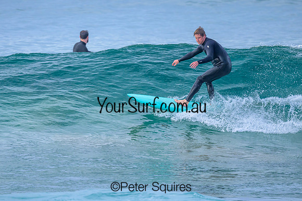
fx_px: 8985
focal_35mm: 1071
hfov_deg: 1.9
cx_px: 147
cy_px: 85
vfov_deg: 1.3
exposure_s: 1/1600
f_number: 6.3
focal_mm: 800
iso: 560
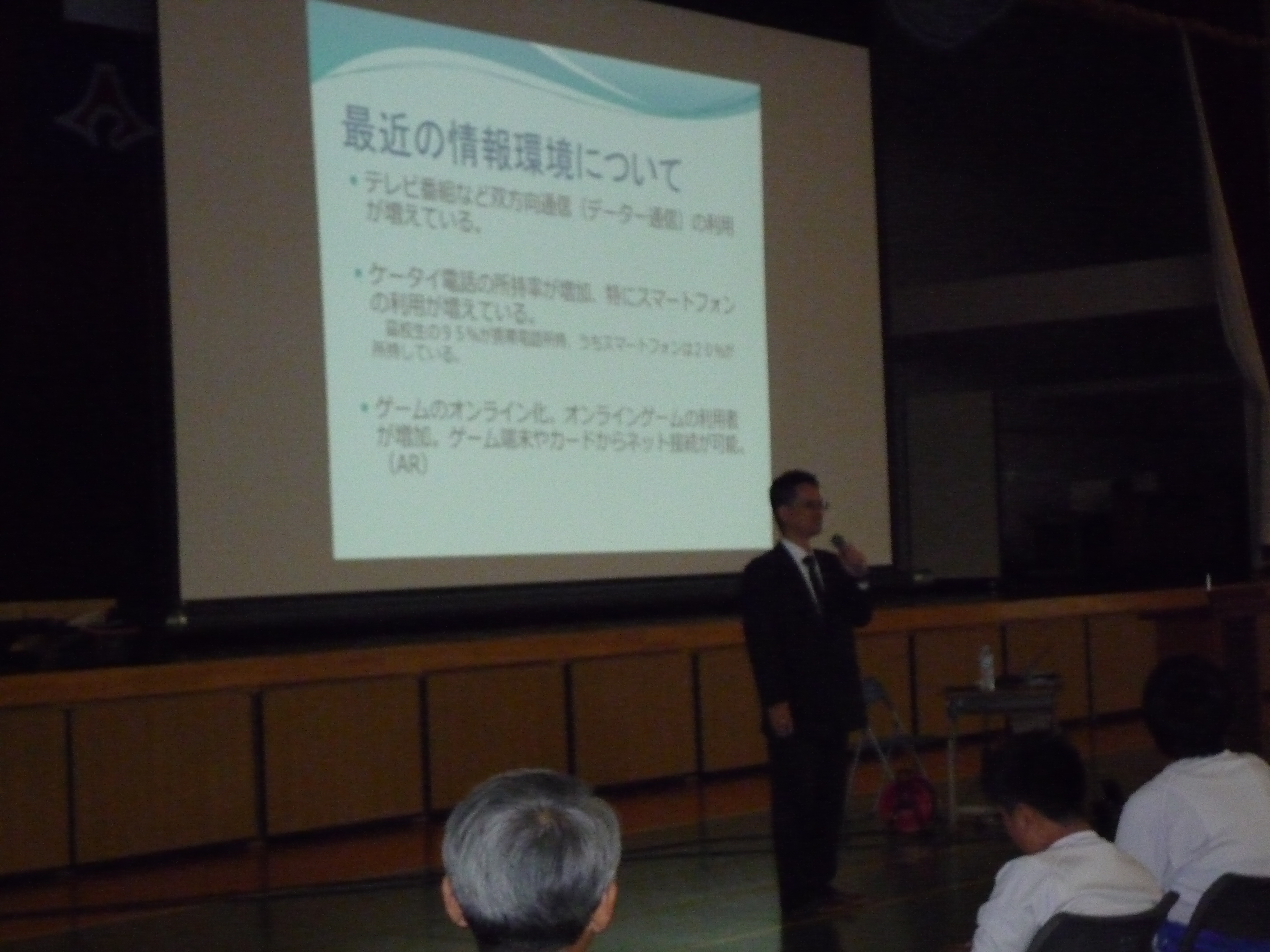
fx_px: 2752
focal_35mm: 75
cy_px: 476
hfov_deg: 26.0
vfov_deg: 19.6
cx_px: 635
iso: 800
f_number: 4.9
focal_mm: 13.2
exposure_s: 1/50
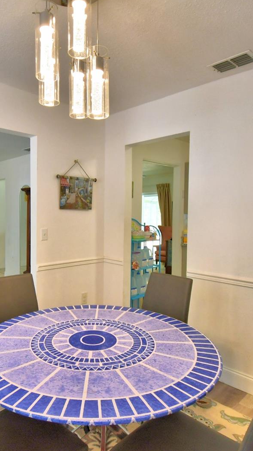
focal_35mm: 24
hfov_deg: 47.3
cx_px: 96
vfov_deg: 76.3
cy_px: 225
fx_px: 286
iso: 400
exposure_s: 1/80
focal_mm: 10
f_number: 4.5
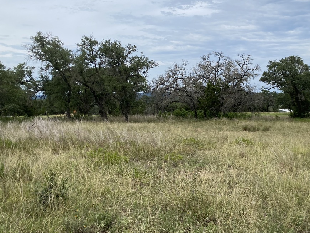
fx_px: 385
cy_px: 133
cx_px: 234
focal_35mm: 43
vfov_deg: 33.5
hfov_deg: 42.5
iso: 32
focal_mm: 4.25
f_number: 1.8
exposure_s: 1/3984
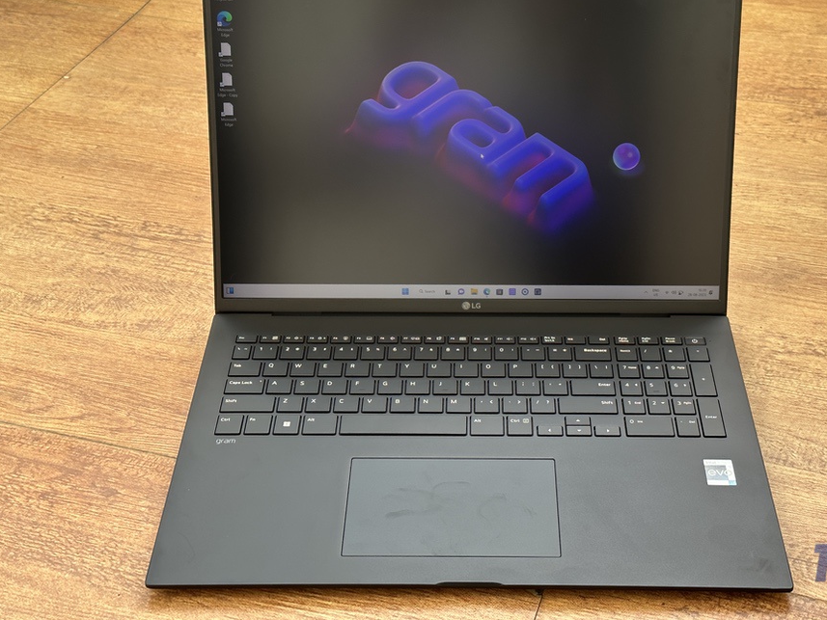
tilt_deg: -35.4
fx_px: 1338
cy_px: 282
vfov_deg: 26.1
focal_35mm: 56
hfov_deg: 34.3
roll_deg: -1.1
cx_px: 473
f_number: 1.78
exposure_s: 1/212
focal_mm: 6.86
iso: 50
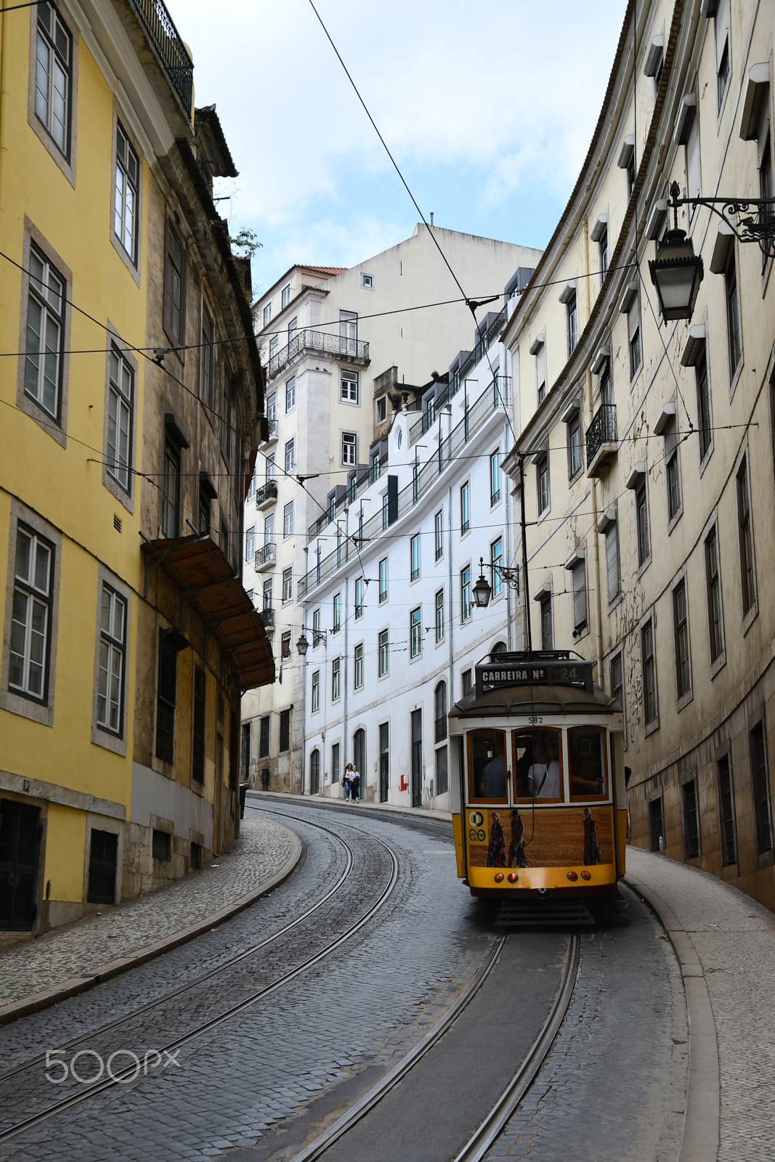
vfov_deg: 43.6
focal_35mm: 45
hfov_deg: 29.9
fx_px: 1453
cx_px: 388
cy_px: 581
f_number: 5.6
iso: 220
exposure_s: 1/250
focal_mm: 30
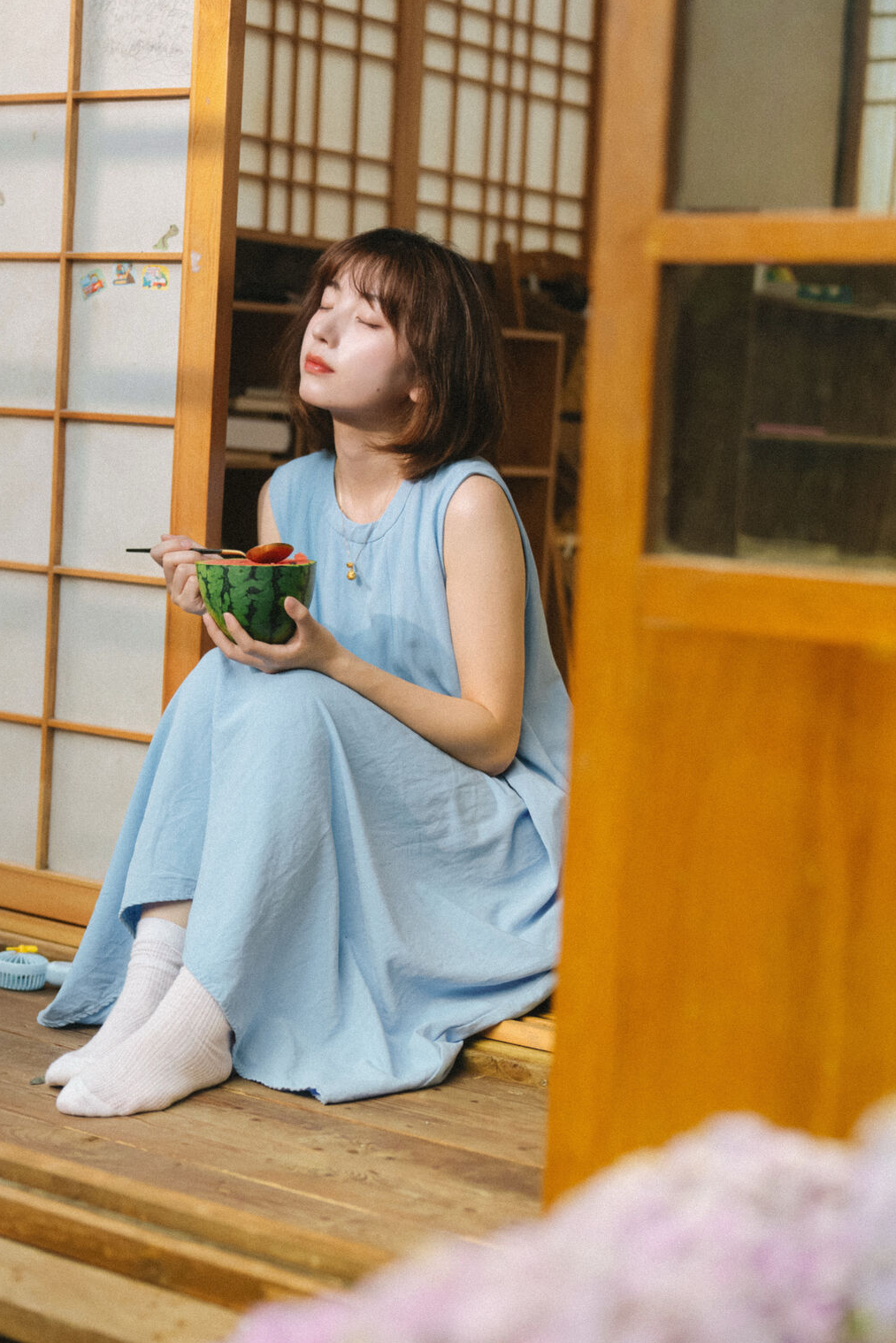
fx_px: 2389
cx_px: 371
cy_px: 729
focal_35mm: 64
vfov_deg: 31.4
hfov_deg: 21.2
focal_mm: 54
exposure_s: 1/1250
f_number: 2.2
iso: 400
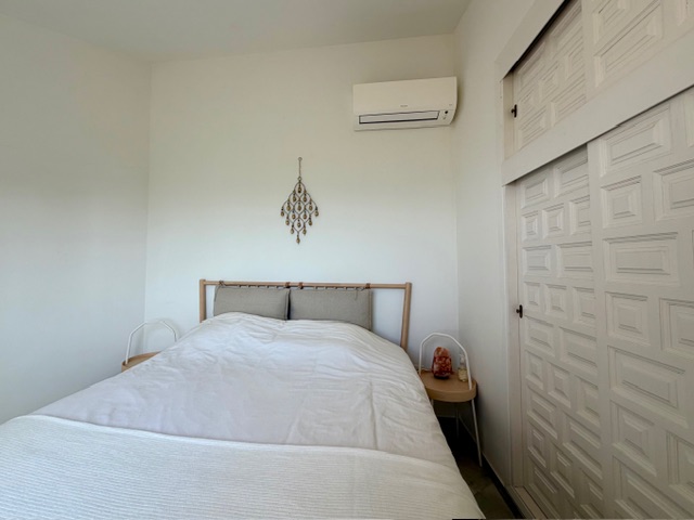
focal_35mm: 14
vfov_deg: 85.7
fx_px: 281
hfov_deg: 102.1
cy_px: 260
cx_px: 347
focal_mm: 2.22
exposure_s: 1/182
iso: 40
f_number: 2.2
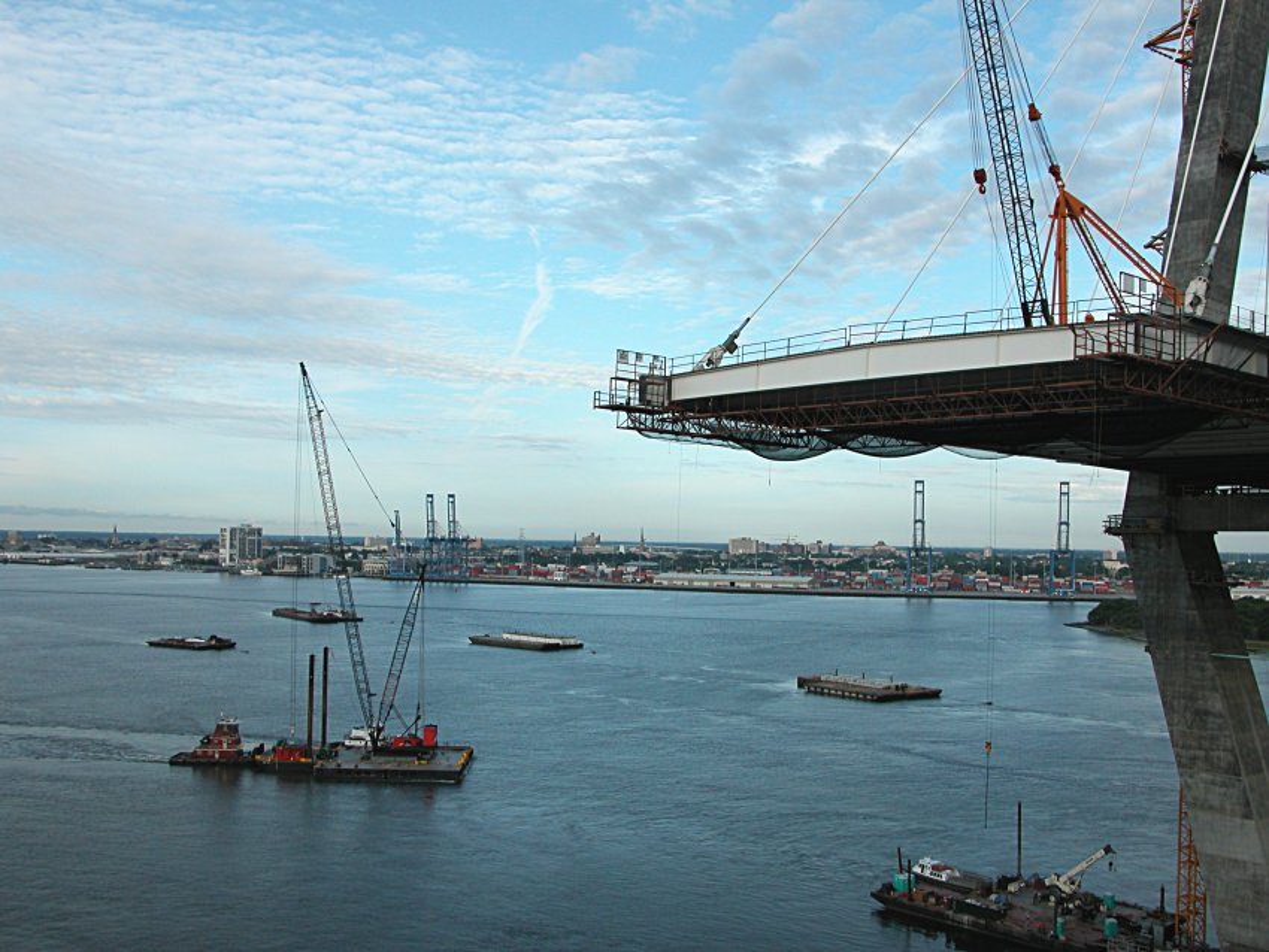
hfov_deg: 52.6
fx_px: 1283
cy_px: 476
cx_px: 634
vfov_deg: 40.7
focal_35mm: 35
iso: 100
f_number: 5.6
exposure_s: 1/257
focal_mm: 8.9
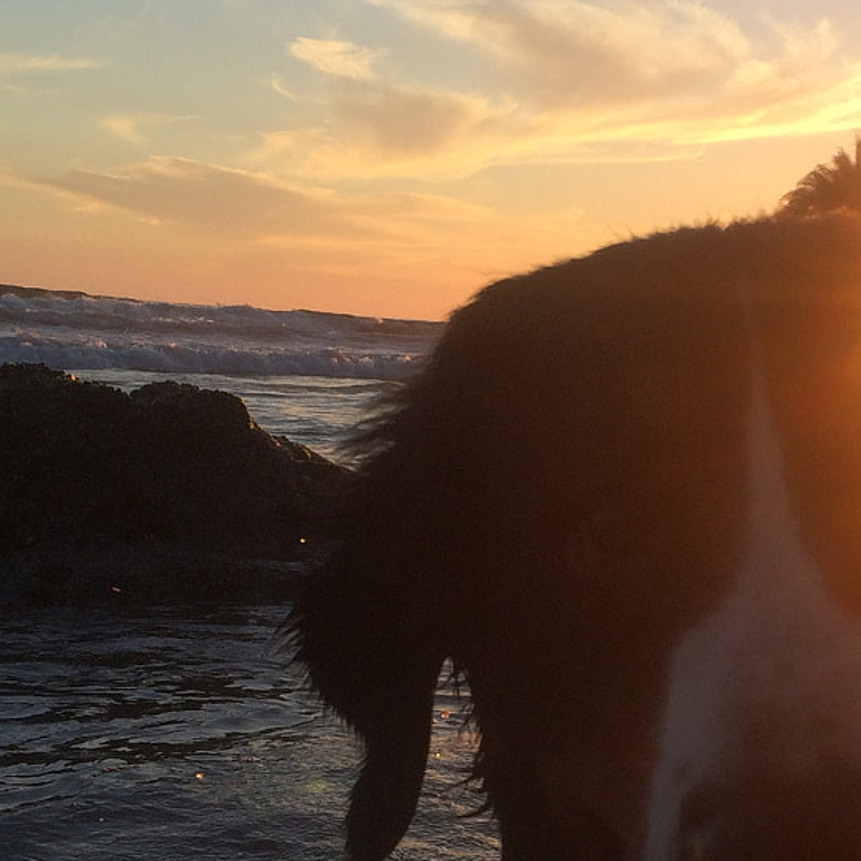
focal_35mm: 74
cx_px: 786
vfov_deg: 23.0
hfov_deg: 22.7
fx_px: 2082
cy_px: 698
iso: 32
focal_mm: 4.15
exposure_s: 1/1053
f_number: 2.2
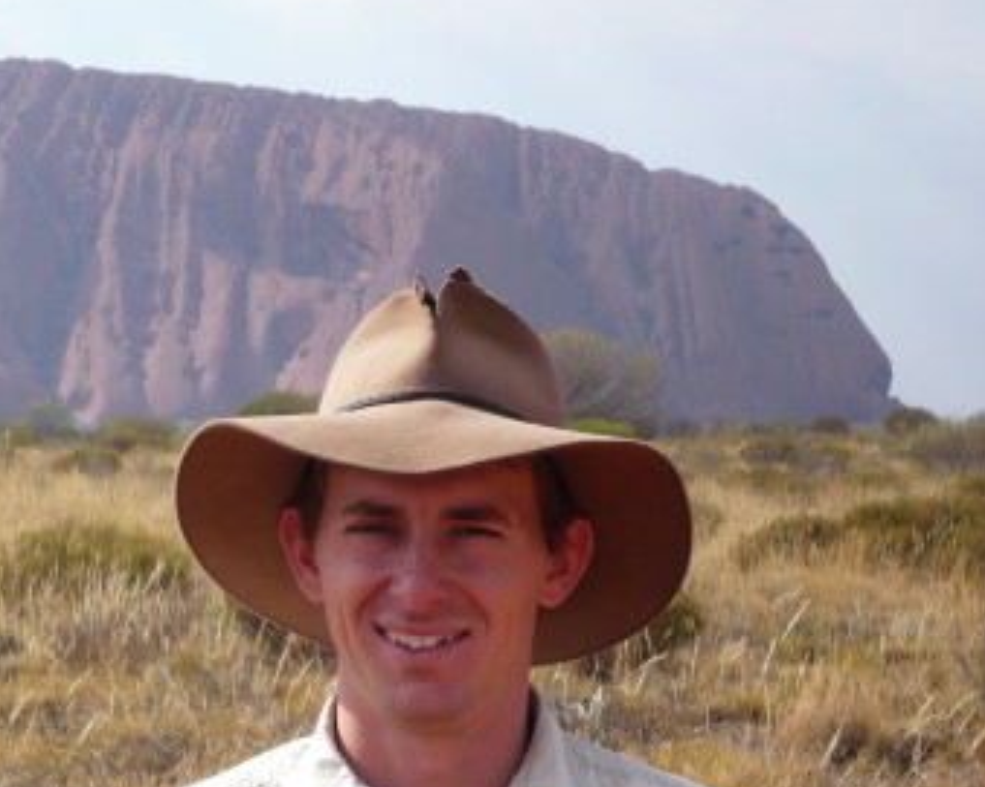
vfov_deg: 10.2
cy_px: 484
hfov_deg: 12.8
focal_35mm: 151
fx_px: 4401
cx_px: 328
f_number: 5
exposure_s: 1/400
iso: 100
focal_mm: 17.4
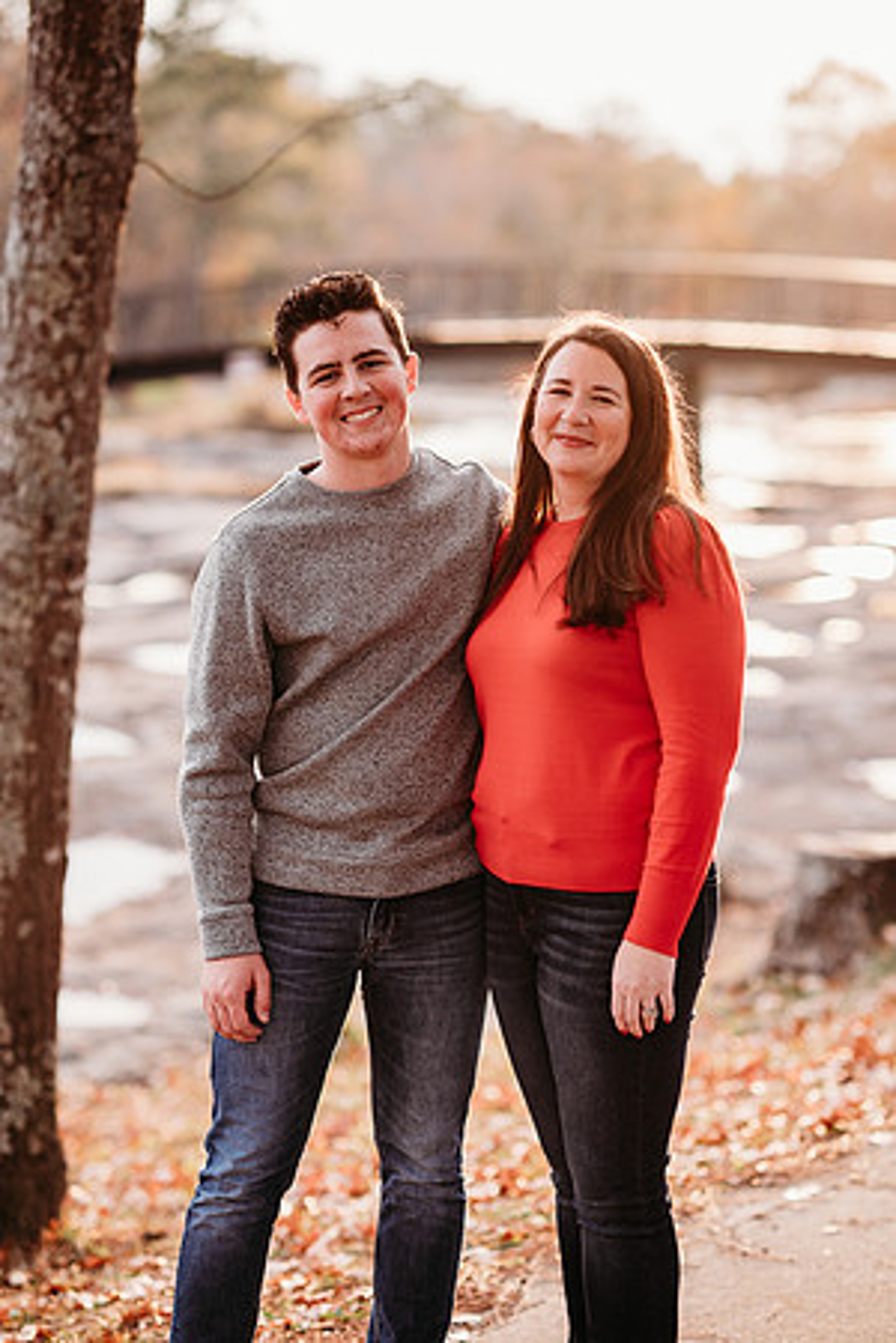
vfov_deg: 23.9
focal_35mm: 85
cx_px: 448
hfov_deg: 16.1
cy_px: 672
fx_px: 3173
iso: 320
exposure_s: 1/400
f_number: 2.2
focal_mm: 85
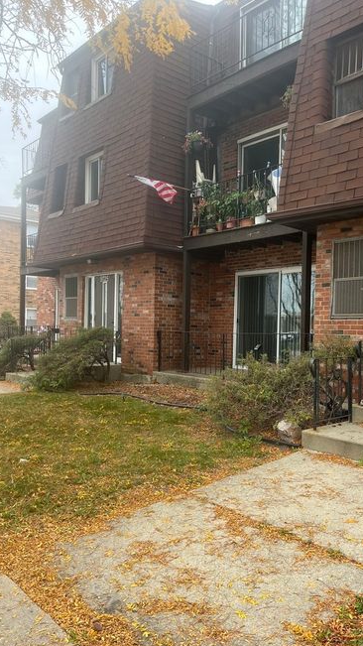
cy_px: 330
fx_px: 496
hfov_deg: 39.7
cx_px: 242
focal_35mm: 29
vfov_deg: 66.1
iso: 40
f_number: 1.6
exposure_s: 1/223
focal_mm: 5.1
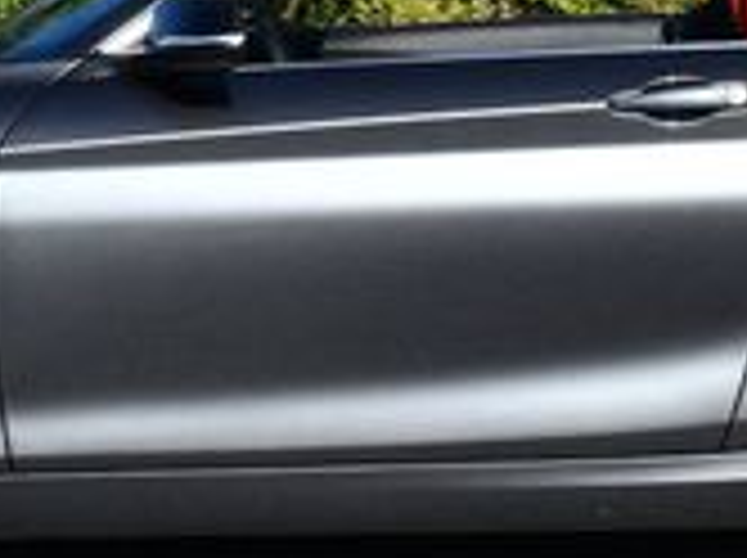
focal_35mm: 253
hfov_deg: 7.8
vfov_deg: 5.8
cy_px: -104
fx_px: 5452
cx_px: 468
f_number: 8
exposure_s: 1/250
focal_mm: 34
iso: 110
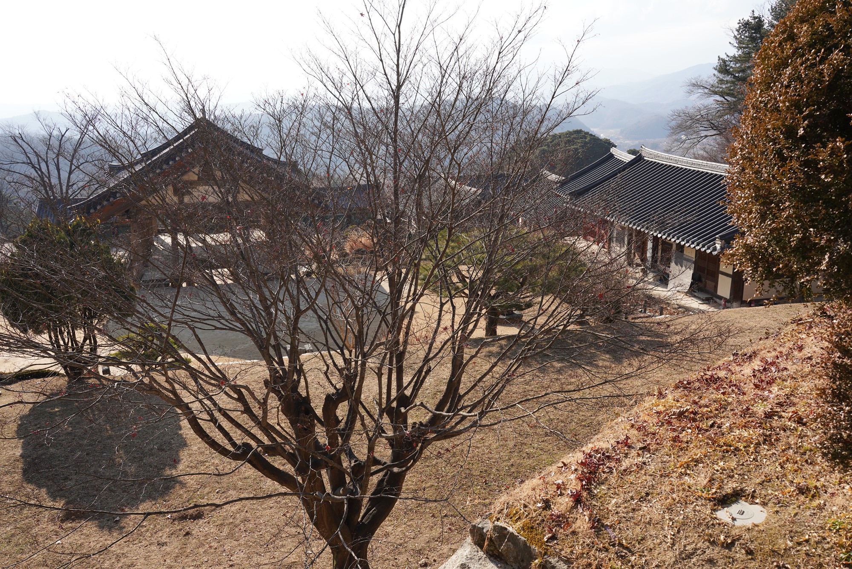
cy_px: 284
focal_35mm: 31
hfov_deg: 60.3
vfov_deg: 42.3
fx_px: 734
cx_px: 426
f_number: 10
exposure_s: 1/100
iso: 100
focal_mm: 31
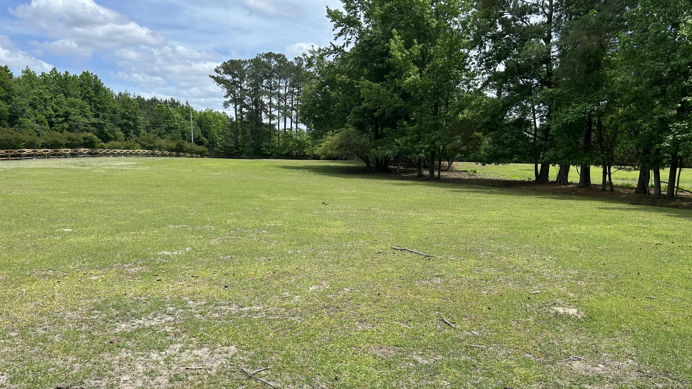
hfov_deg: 66.1
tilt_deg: -8.7
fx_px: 532
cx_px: 349
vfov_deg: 40.1
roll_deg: -2.2
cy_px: 226
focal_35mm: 29
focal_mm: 5.7
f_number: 1.5
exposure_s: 1/2762
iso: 50
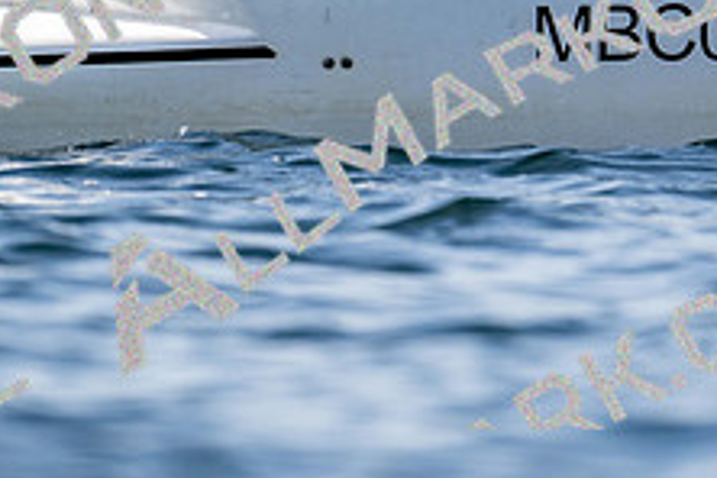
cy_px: -124
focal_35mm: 1047
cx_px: 765
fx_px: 20851
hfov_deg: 2.0
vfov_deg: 1.3
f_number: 4.5
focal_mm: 400
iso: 220
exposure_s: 1/2500
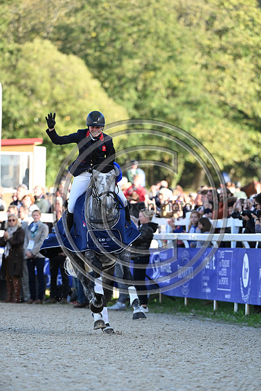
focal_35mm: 310
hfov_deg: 4.4
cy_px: 196
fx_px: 3369
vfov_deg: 6.6
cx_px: 130
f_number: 5.6
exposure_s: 1/800
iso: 1400
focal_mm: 310
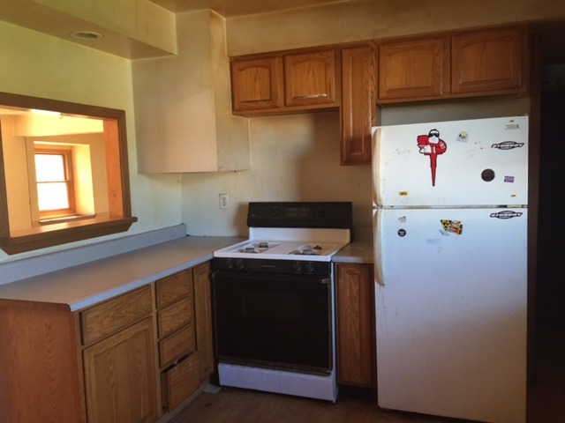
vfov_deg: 48.2
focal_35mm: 29
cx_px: 282
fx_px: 473
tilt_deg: -4.8
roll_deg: +0.3
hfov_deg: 61.7
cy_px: 212
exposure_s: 1/15
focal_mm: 4.15
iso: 50
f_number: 2.2
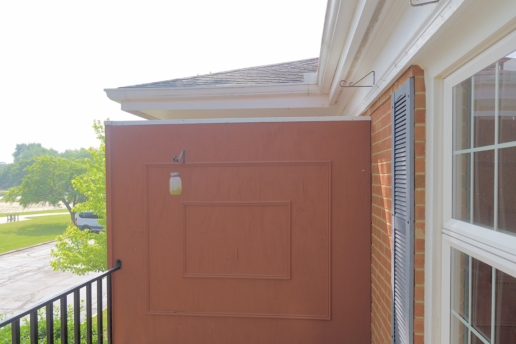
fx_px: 373
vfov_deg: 49.5
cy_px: 182
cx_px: 257
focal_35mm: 26
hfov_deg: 69.4
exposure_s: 1/1000
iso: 320
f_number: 4.5
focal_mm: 16
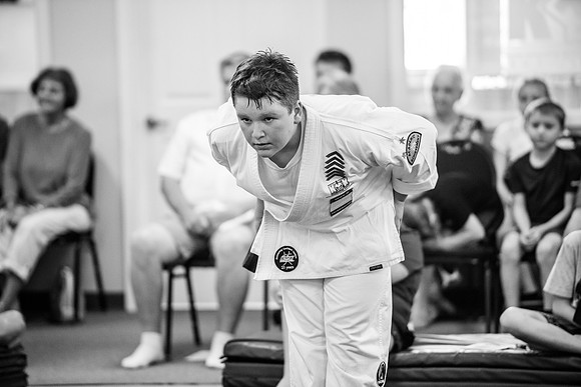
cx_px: 290
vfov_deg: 6.9
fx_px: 3228
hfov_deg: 10.3
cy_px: 194
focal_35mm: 200
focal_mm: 200
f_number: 2.8
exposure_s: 1/400
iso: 1600
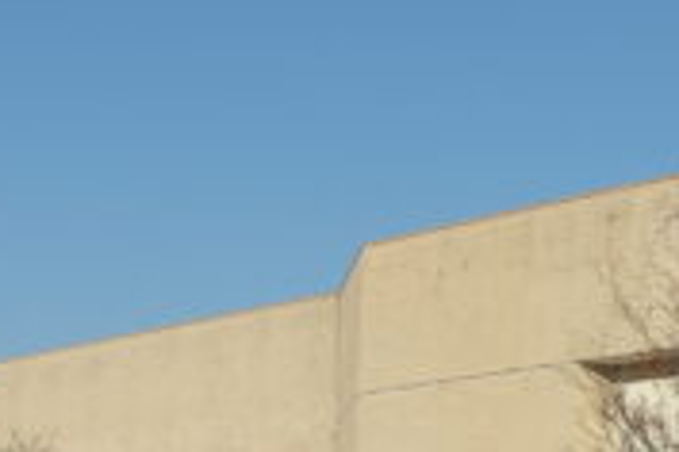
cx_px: 928
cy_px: 517
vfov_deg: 8.7
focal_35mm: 156
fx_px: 2942
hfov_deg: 12.7
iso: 100
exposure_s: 1/400
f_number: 8
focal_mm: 24
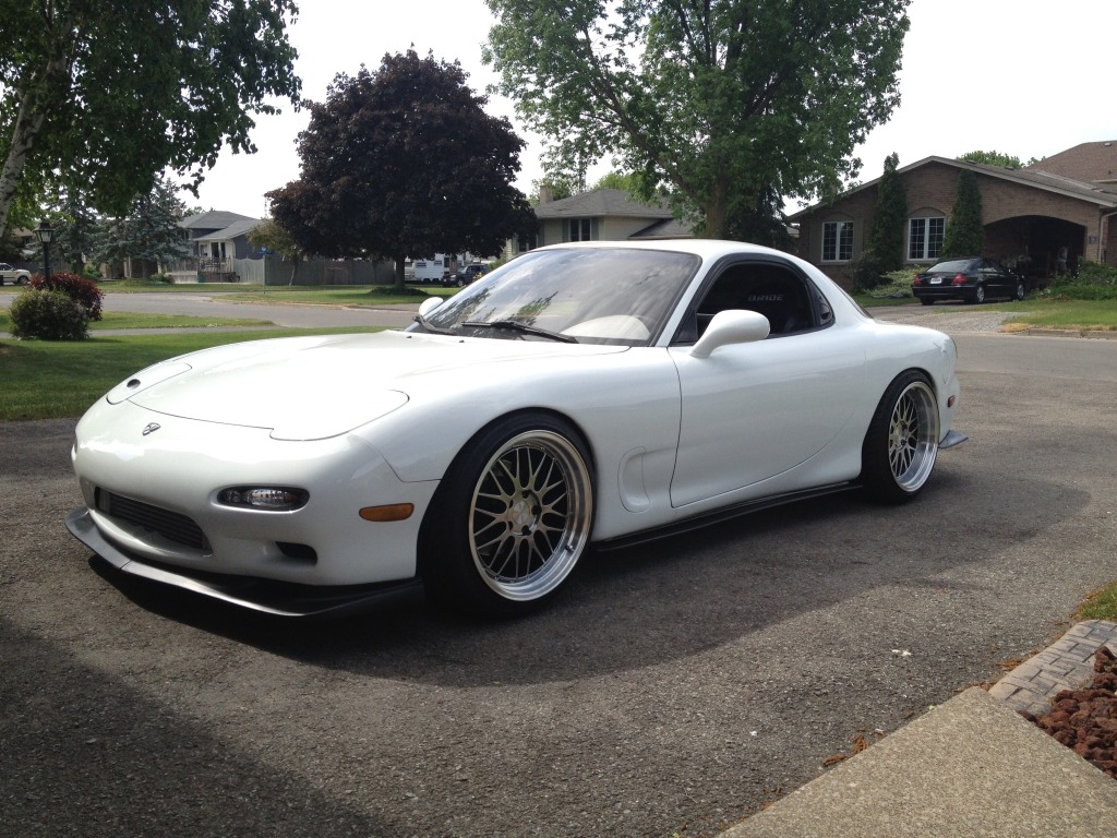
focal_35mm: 35
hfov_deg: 52.6
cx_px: 558
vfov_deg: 40.7
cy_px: 419
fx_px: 1129
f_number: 2.4
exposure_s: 1/1284
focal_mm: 4.3
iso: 80
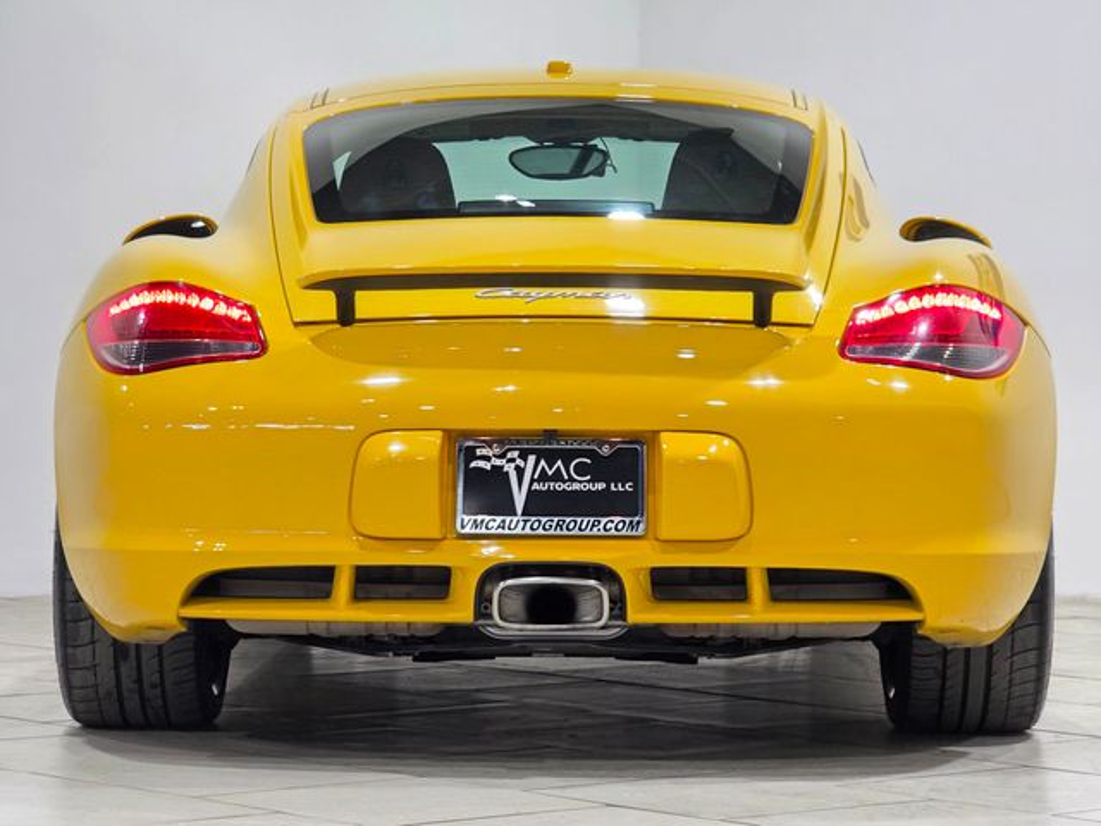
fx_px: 3658
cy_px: 413
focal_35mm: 115
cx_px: 550
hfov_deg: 17.1
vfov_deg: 12.9
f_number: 3.4
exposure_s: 1/120
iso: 500
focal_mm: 18.6
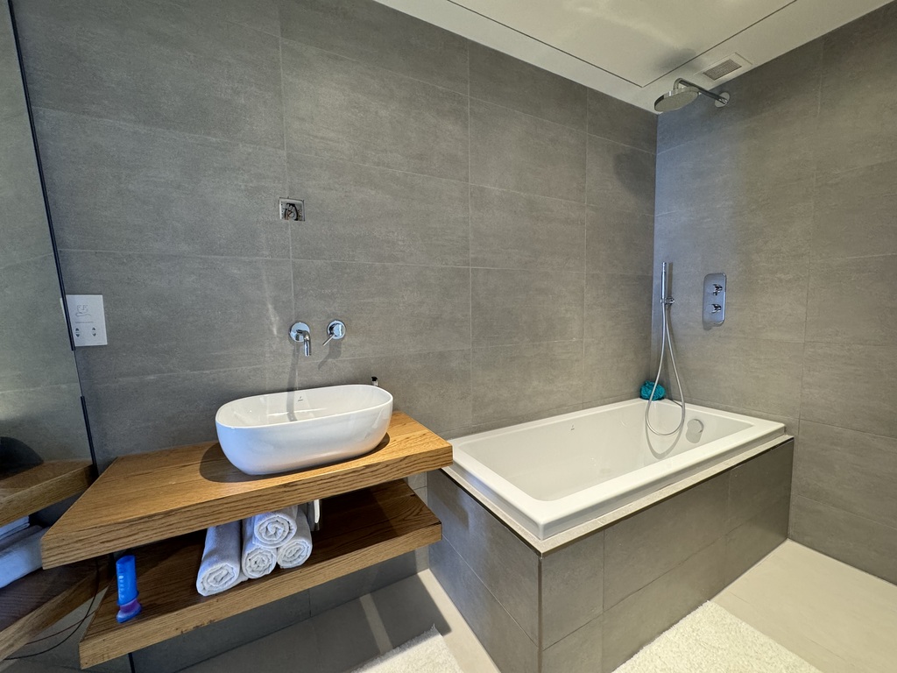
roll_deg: +0.2
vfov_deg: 85.7
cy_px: 336
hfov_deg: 102.1
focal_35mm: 14
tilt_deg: -4.5
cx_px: 448
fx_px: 363
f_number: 2.2
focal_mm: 2.22
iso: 250
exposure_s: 1/100
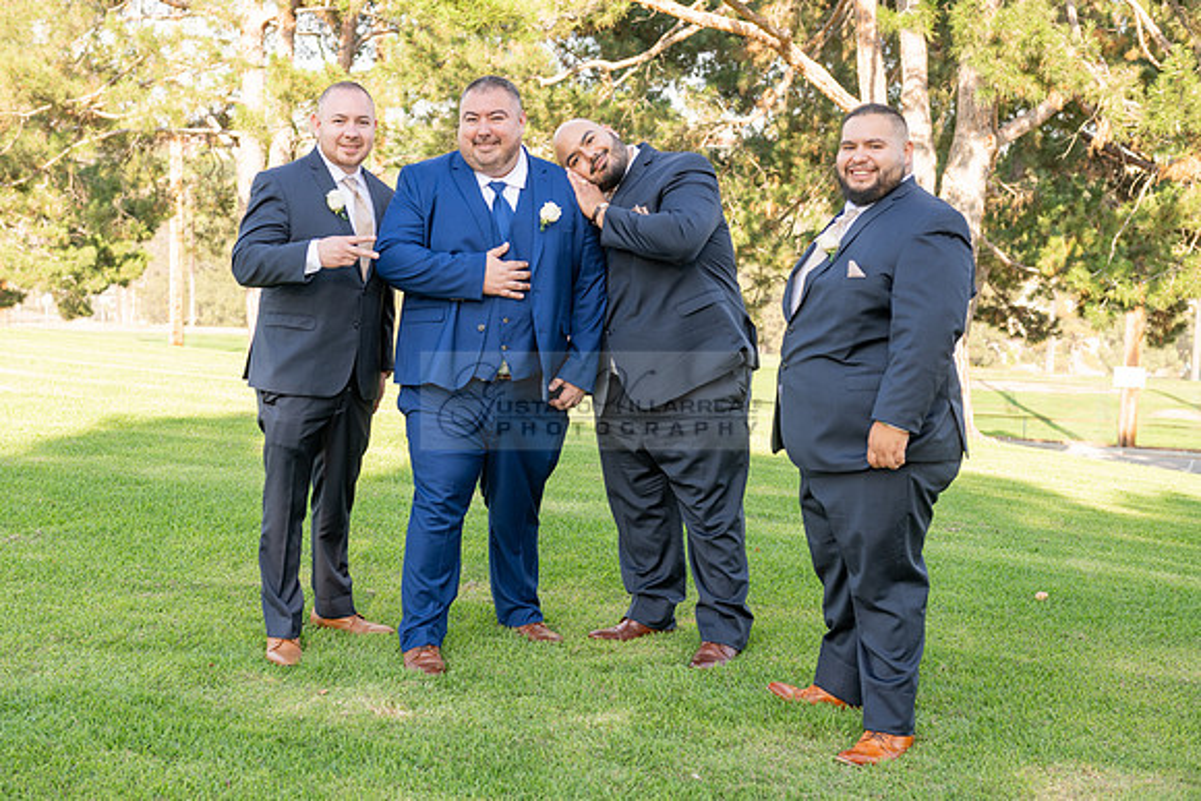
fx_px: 1646
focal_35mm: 49
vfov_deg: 27.4
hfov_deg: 40.0
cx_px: 528
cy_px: 381
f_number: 4
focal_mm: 44
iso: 80
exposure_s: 1/160
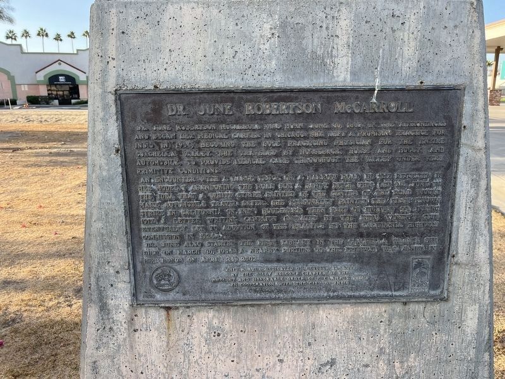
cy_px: 190
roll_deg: +0.6
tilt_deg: -16.2
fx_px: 379
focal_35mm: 26
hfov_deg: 67.3
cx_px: 252
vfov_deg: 53.1
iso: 50
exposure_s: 1/664
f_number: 1.6
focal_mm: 5.1
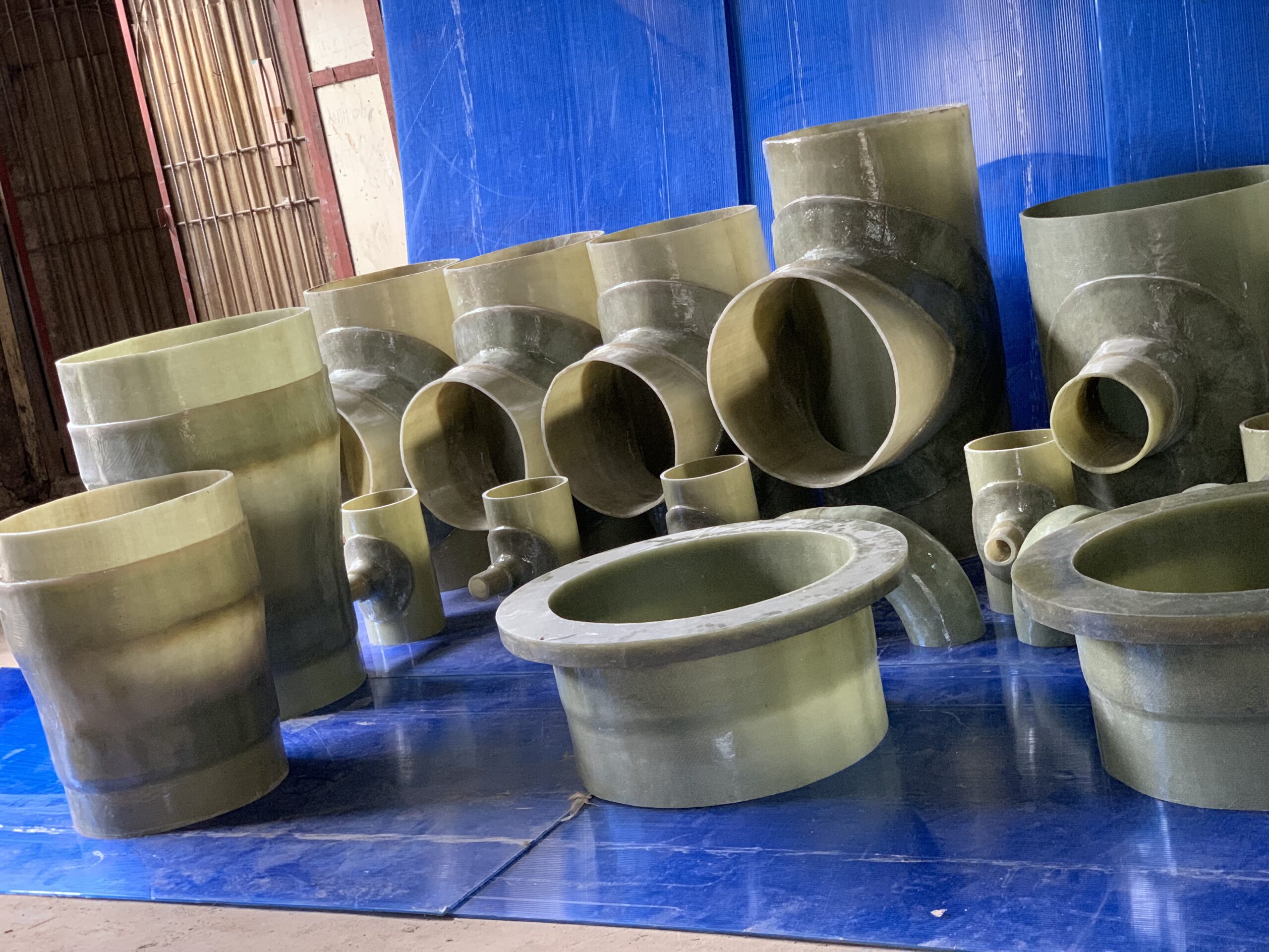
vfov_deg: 28.0
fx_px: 1906
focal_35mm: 52
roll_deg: +10.8
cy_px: 476
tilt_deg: -10.0
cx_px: 634
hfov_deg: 36.8
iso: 250
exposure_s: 1/60
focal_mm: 6
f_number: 2.4
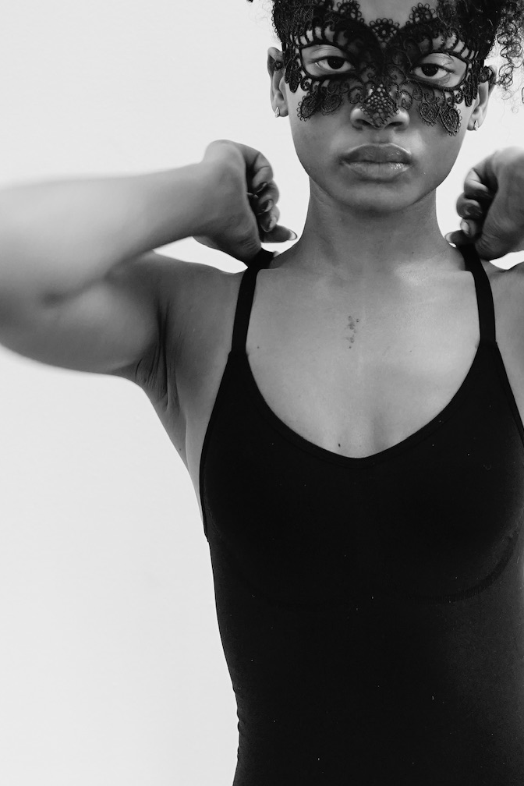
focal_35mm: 80
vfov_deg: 25.0
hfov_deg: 17.0
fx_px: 1747
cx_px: 394
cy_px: 611
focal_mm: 35
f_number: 2.8
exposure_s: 1/100
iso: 2000
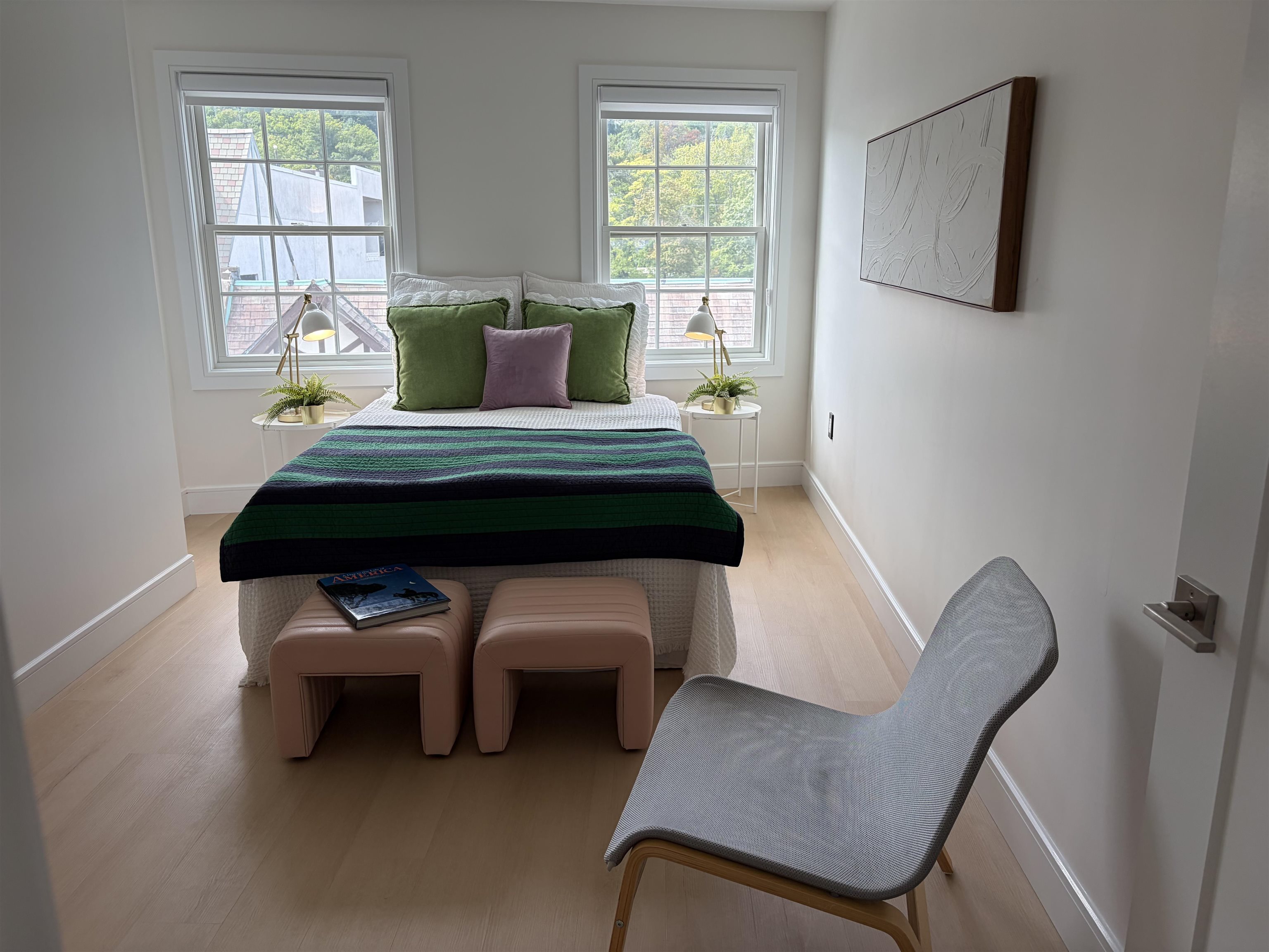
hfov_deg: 67.3
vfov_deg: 53.1
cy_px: 476
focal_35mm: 26
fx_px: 953
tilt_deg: -13.1
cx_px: 634
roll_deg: +0.2
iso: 40
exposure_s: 1/161
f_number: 1.6
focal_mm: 5.96
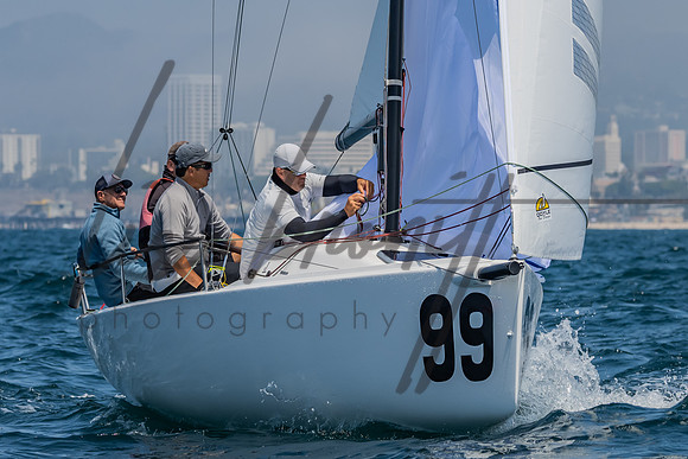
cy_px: 224
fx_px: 5367
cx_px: 414
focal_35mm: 281
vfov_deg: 4.9
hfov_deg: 7.3
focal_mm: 160
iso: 400
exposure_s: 1/2500
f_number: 6.3
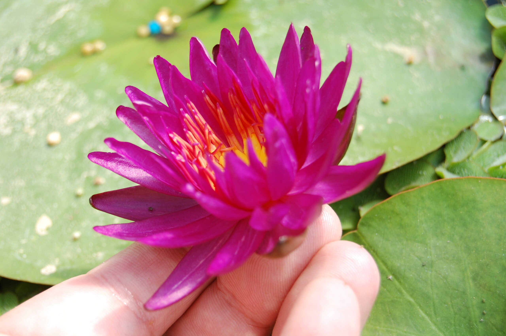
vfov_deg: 16.5
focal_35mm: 82
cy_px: 168
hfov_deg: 24.6
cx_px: 253
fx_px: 1159
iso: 200
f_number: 7.1
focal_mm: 55
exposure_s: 1/200
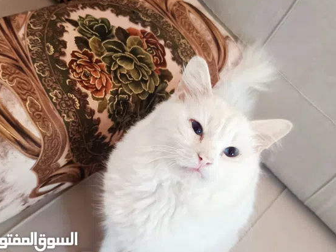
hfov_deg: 63.5
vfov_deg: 49.5
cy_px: 143
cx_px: 170
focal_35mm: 28
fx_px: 272
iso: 827
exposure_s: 1/50
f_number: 1.7
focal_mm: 5.31
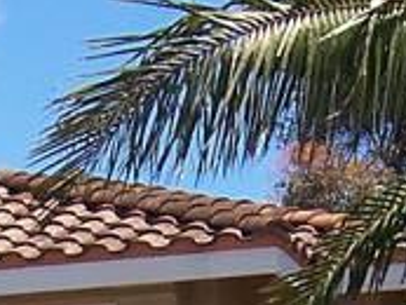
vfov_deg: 6.1
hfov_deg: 8.3
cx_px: -31
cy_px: 657
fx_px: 2782
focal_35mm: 237
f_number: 4
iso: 80
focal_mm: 6.7
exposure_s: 1/750
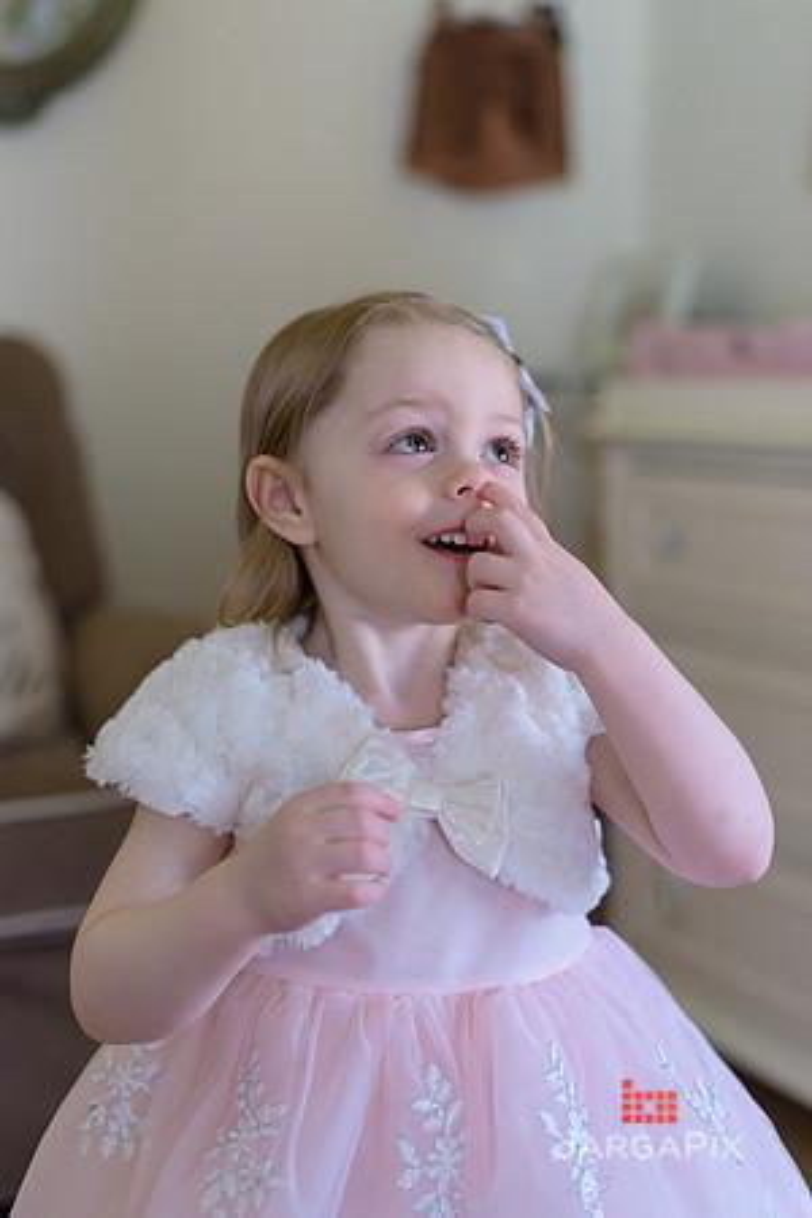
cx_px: 406
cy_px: 609
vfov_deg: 39.6
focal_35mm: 50
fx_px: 1692
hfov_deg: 27.0
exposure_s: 1/800
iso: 1600
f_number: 2
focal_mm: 50
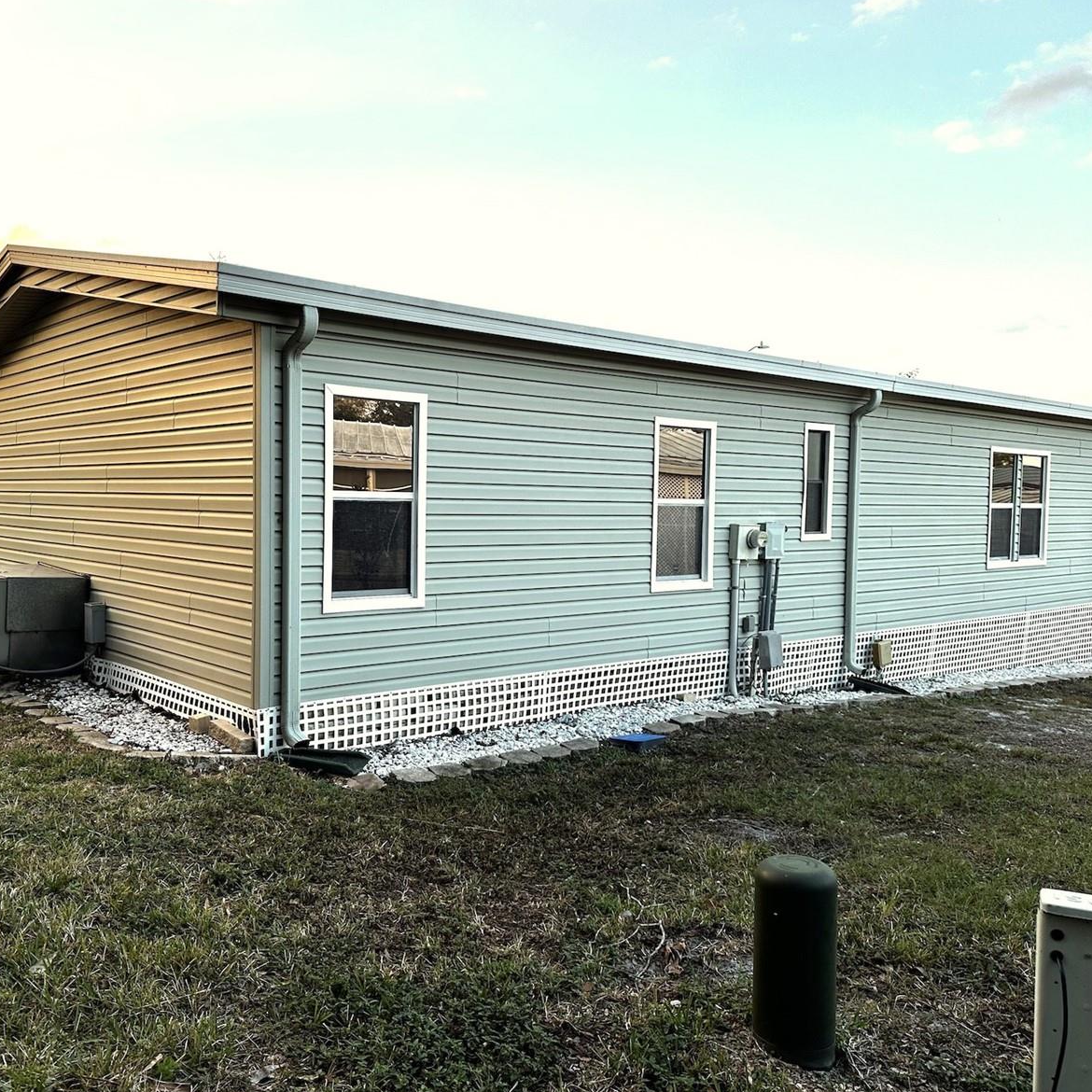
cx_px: 469
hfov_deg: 55.4
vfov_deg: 55.6
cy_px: 542
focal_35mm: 29
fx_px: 1035
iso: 80
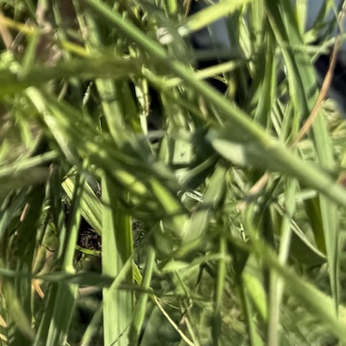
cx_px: -112
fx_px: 1199
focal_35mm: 106
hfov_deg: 15.6
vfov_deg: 16.1
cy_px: -10
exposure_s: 1/2169
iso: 80
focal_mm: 6.76
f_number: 1.78
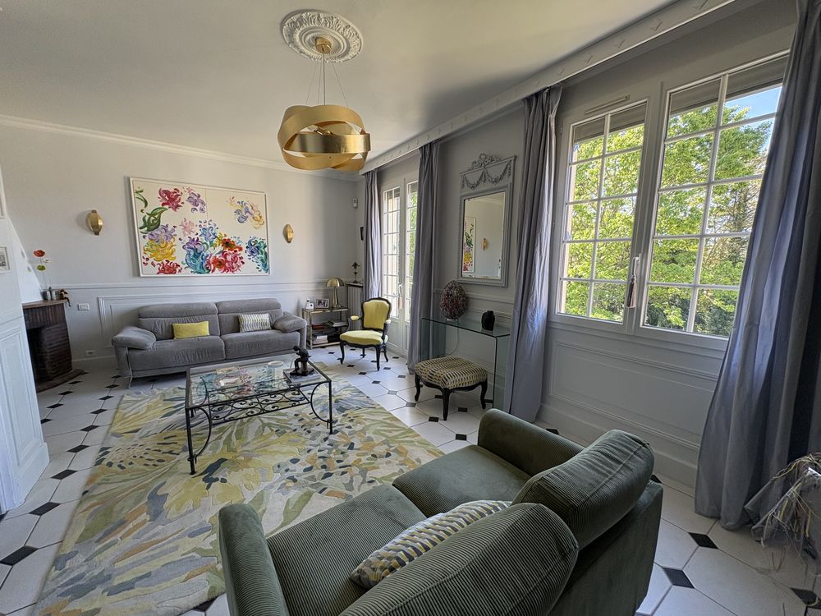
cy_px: 308
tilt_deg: -7.1
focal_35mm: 14
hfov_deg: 102.1
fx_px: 332
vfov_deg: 85.7
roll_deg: -0.6
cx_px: 410
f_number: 2.2
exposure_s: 1/99
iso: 125
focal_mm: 2.22
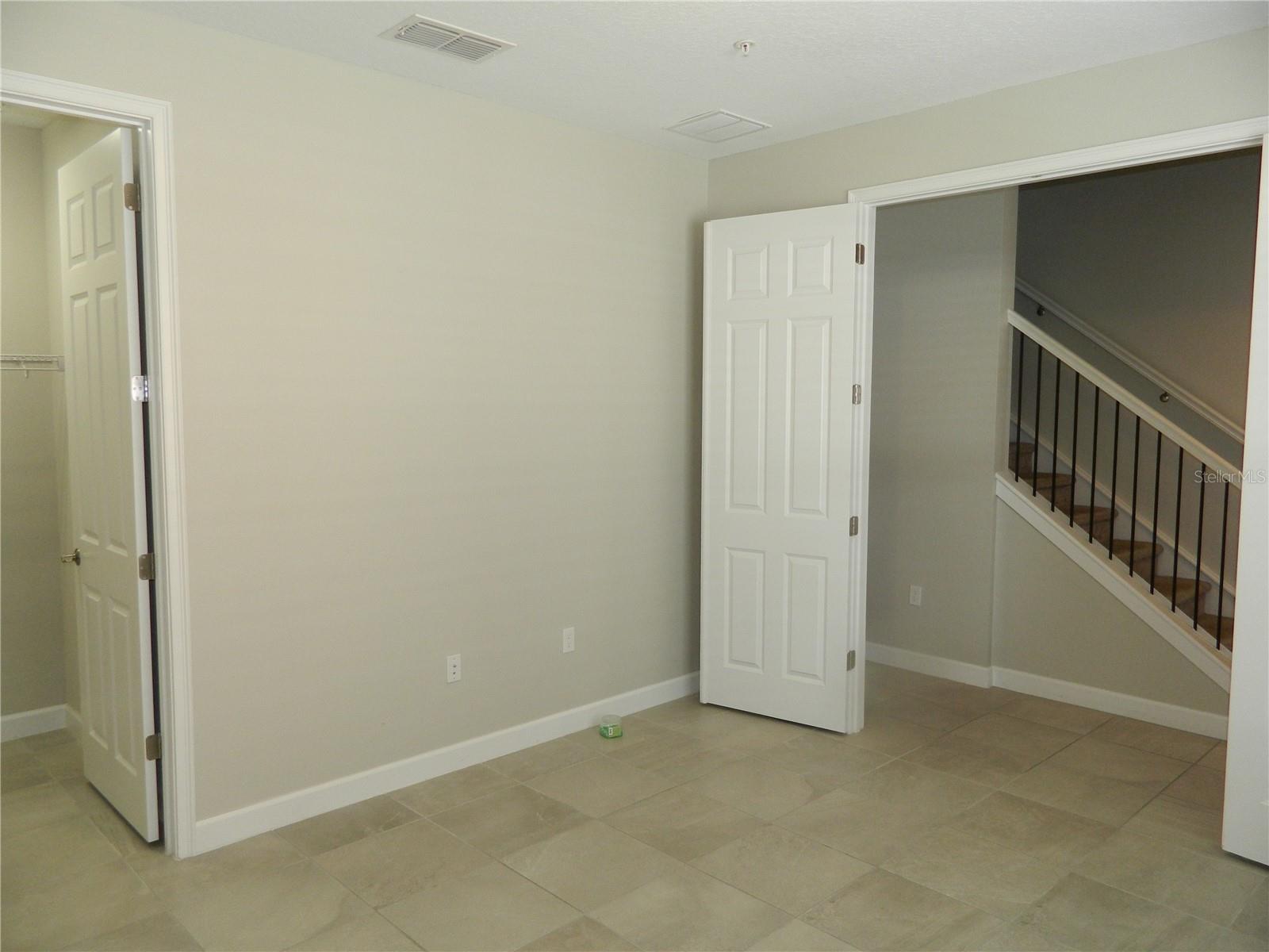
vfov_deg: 54.9
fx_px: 916
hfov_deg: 69.4
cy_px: 476
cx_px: 634
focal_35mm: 25
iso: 140
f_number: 3.1
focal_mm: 4.5
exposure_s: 1/30
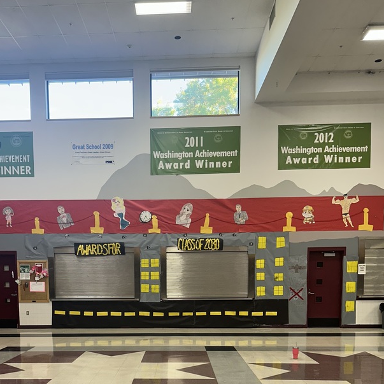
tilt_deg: -4.3
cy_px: 313
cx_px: 159
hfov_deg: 45.9
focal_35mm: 36
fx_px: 452
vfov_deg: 43.7
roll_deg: -0.5
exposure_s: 1/120
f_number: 1.78
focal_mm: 6.86
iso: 125
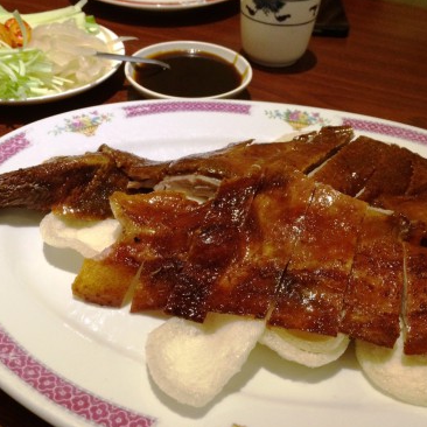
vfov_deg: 47.2
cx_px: 208
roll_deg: -0.7
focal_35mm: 35
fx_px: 488
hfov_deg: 47.2
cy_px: 214
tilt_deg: -42.5
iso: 250
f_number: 2.2
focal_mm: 4.15
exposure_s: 1/33
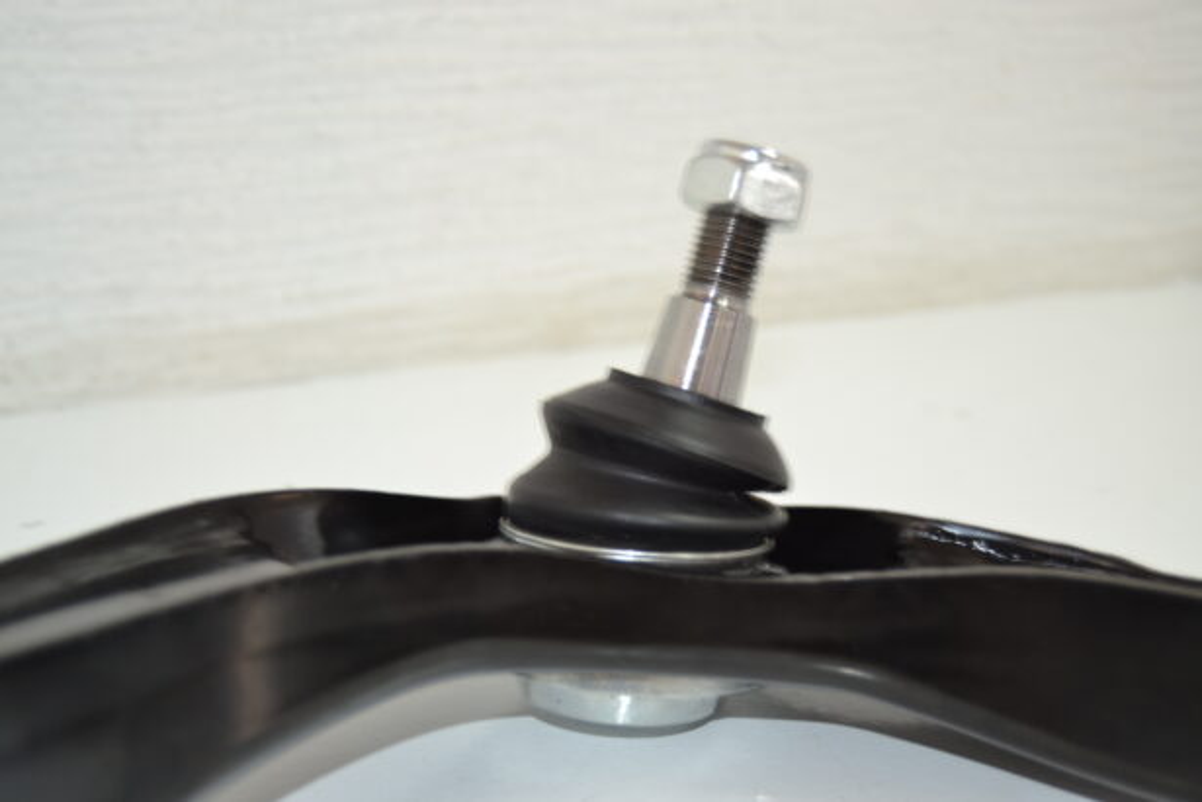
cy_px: 401
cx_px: 601
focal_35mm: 51
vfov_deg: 26.5
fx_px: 1703
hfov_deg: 38.9
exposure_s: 1/10
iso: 200
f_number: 4.5
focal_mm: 34
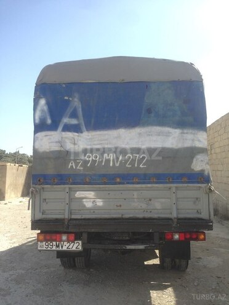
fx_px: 291
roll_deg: +0.2
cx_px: 114
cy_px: 152
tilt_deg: +2.3
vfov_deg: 55.4
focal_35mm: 33
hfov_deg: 42.9
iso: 50
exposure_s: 1/903
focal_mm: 4.12
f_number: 2.4
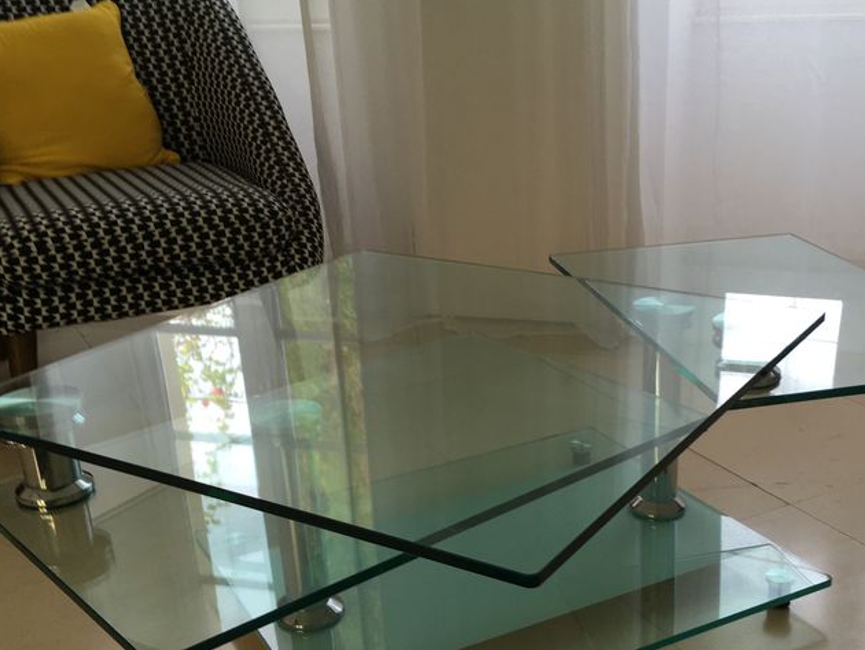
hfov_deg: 41.0
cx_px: 516
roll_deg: +1.8
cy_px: 440
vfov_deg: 31.3
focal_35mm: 46
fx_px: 1150
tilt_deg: -24.9
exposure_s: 1/100
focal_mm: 4.15
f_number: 2.2
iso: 40
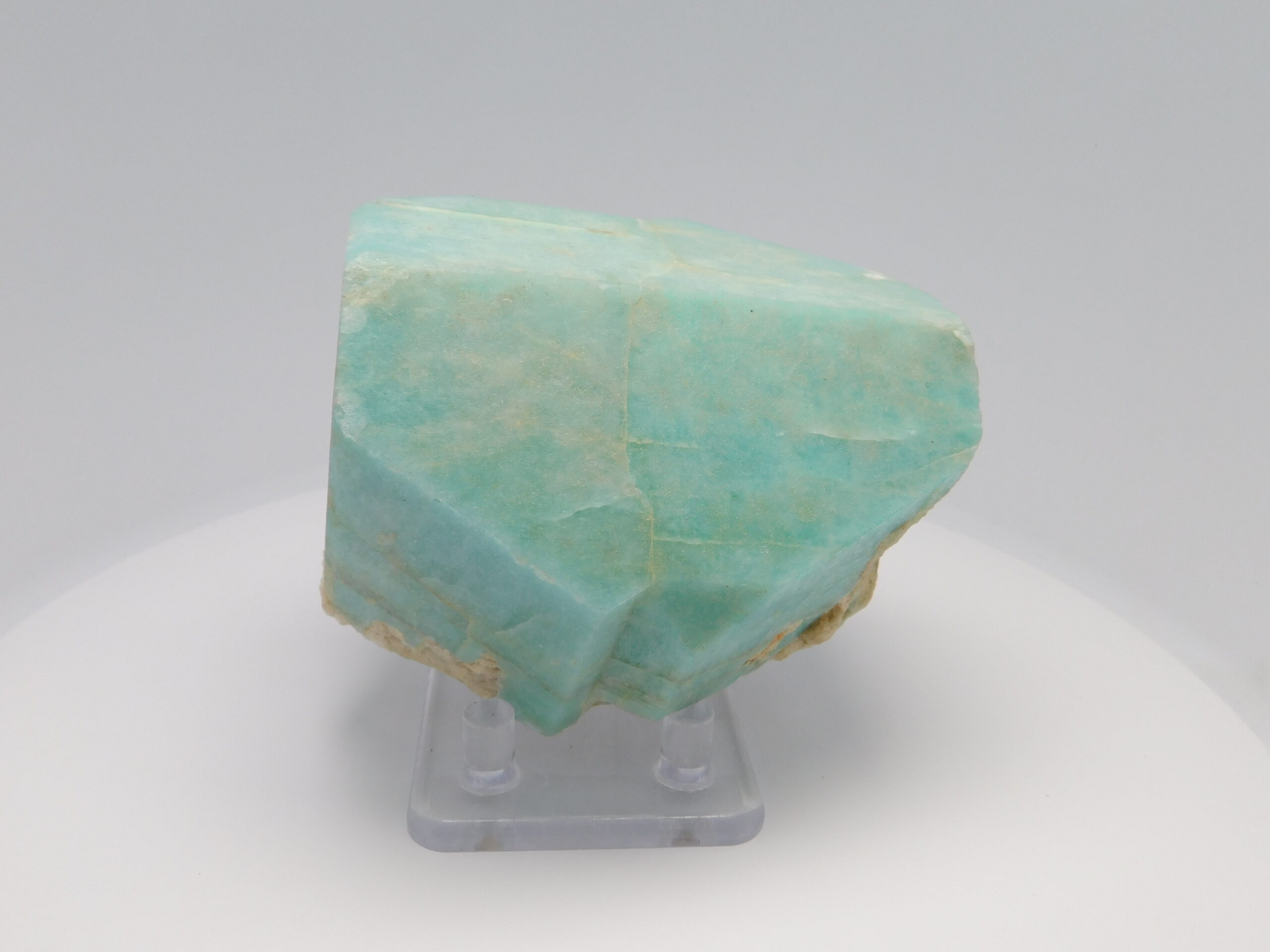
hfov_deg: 60.0
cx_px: 635
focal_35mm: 30
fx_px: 1101
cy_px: 476
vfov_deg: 46.8
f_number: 3.2
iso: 125
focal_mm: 5.3
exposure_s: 1/320
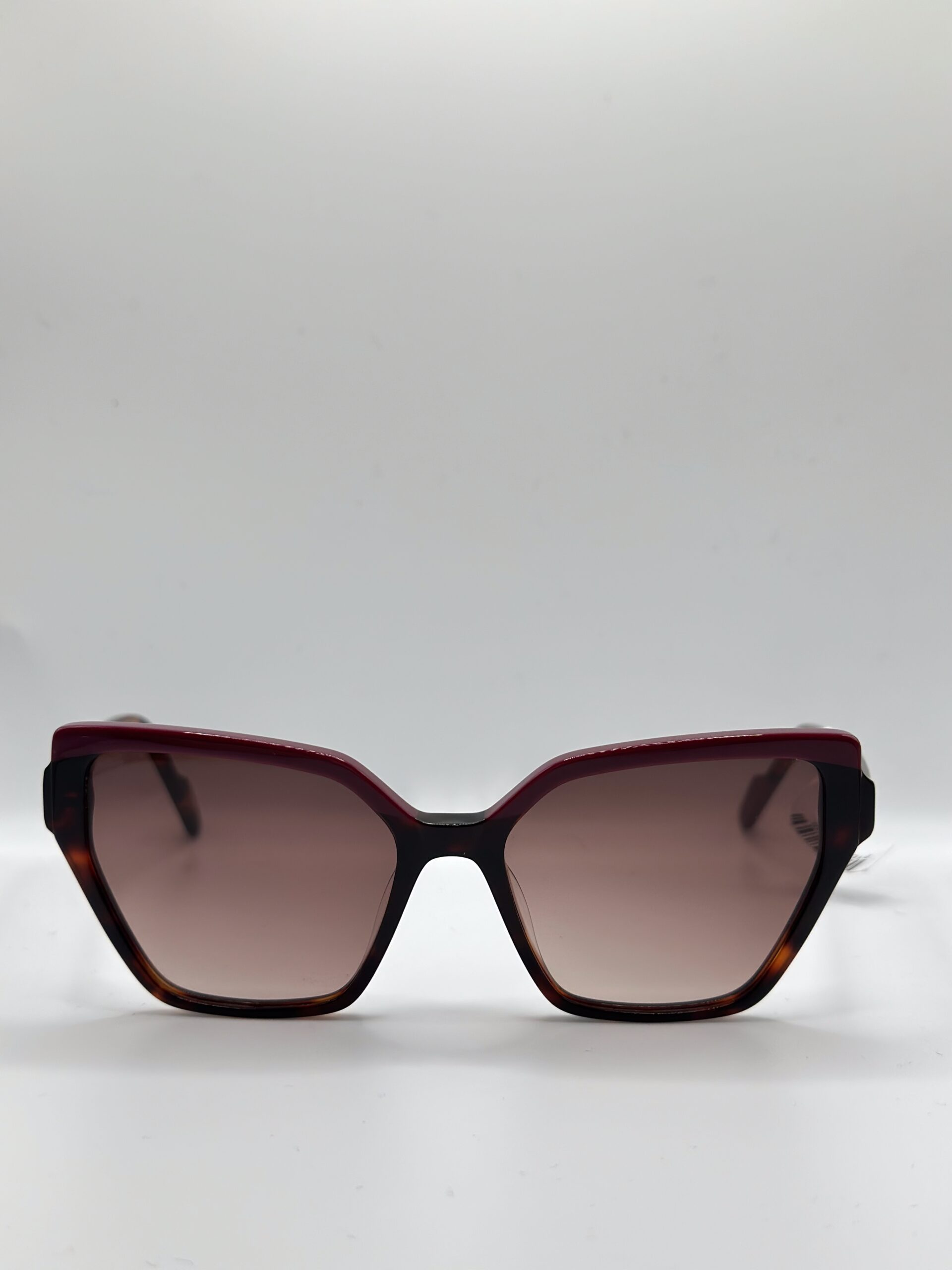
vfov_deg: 39.7
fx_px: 1760
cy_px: 635
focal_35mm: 48
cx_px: 476
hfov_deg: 30.3
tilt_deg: -26.9
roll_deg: -0.2
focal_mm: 6.86
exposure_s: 1/535
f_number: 1.78
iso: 80
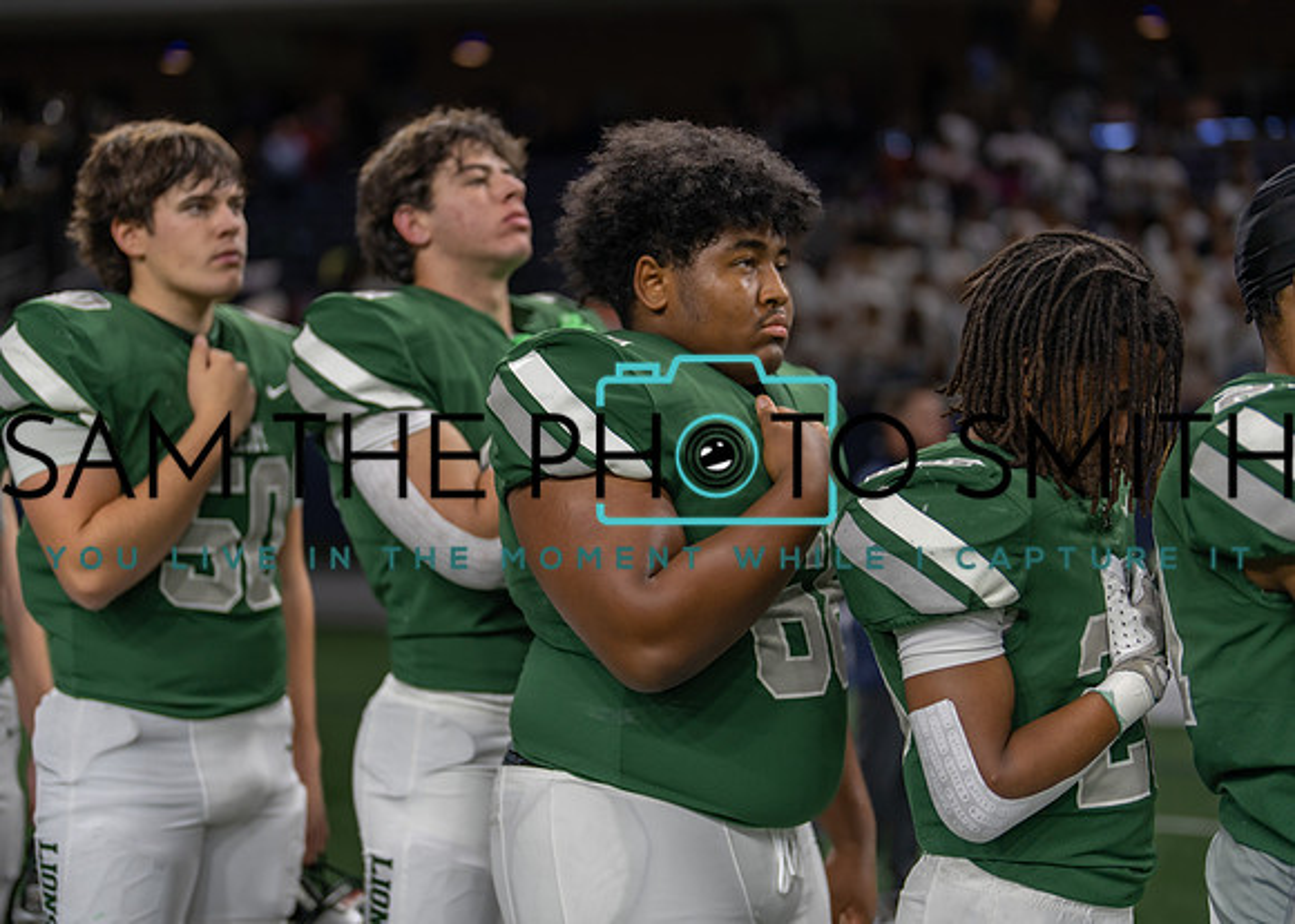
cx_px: 648
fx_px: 1926
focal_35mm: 52
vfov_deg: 27.0
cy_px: 462
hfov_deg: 37.2
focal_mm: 50
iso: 160
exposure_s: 1/500
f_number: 1.2
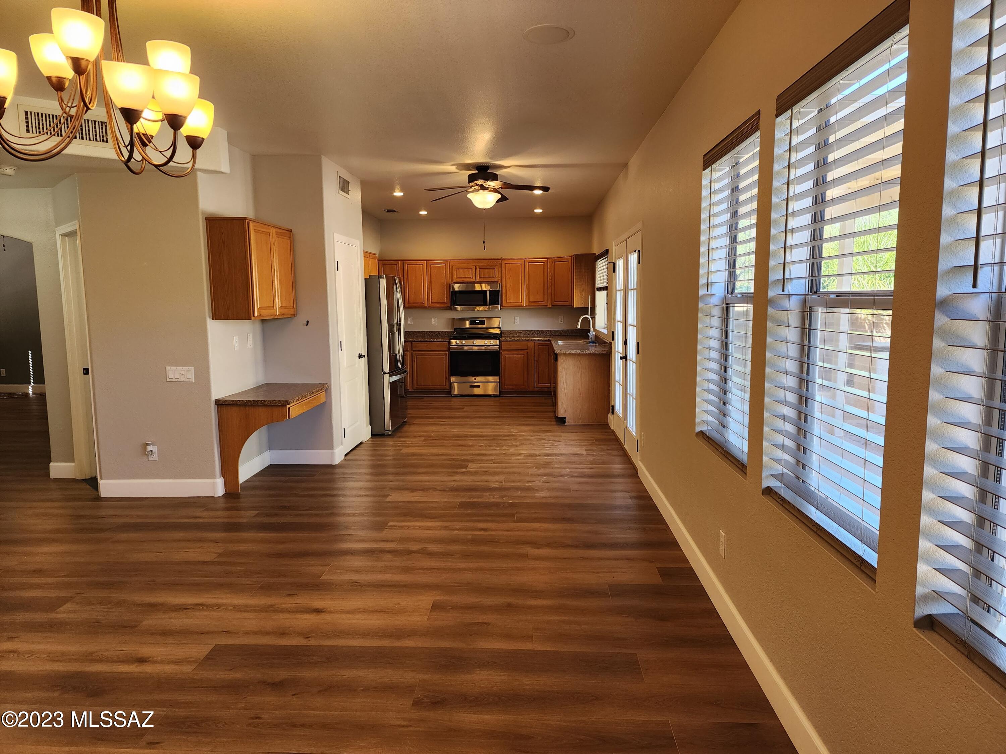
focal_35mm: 23
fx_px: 668
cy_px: 377
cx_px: 503
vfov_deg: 58.9
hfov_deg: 73.9
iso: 125
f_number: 1.8
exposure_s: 1/120
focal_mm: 6.4
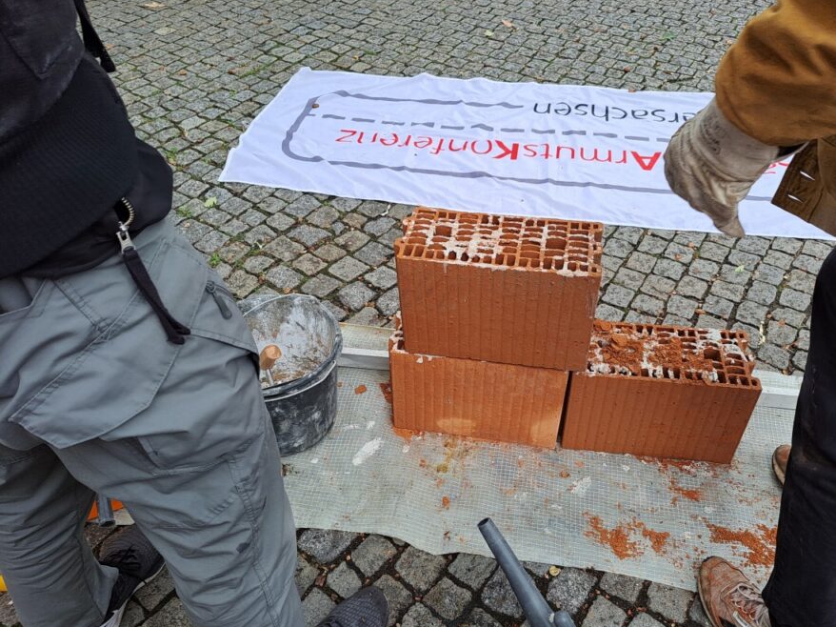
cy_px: 334
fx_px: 676
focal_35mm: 28
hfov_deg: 63.3
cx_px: 457
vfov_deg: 49.7
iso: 50
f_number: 1.8
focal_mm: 5.23
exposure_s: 1/156
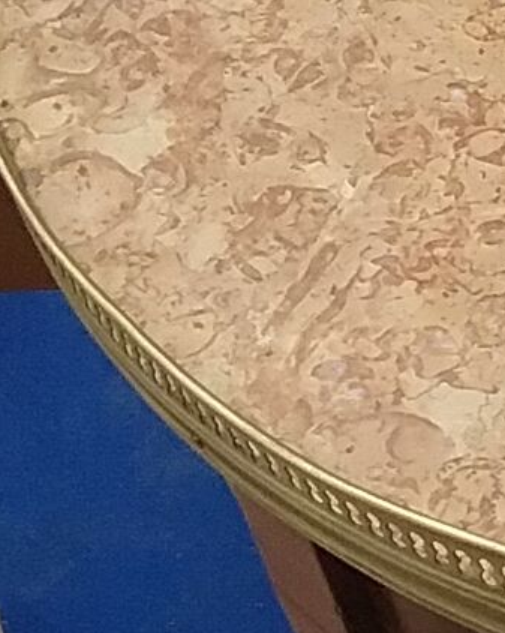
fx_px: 3479
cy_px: 333
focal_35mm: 186
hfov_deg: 7.7
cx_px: 1238
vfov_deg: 10.4
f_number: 2.2
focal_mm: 3.3
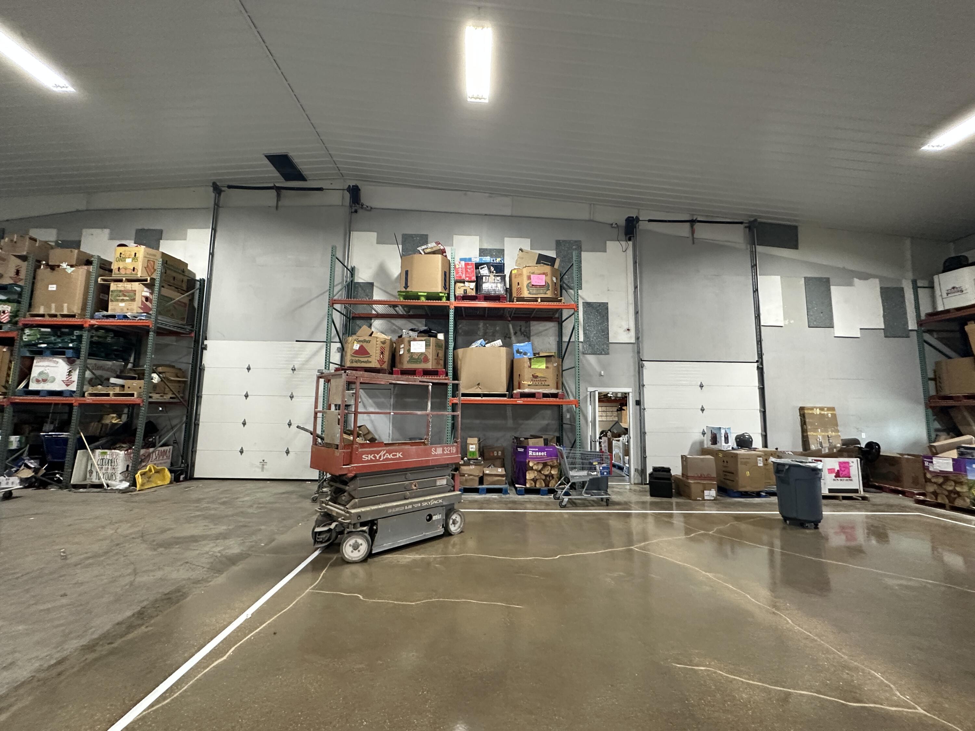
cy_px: 366
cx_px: 488
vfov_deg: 85.7
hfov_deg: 102.1
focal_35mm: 14
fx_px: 394
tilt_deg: +7.6
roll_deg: -1.8
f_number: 2.2
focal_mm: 2.22
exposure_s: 1/60
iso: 400
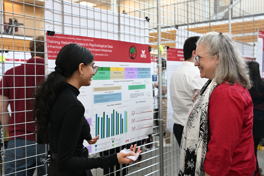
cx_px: 132
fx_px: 293
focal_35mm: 40
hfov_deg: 48.5
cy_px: 88
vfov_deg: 33.4
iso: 400
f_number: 4
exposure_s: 1/80
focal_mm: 40
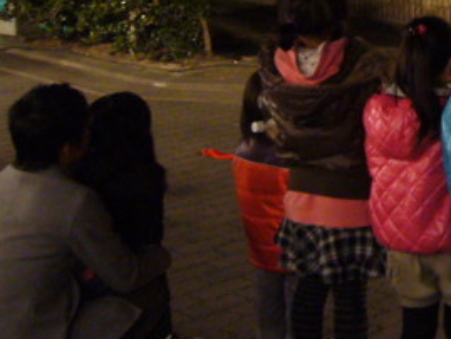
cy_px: -62
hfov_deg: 17.7
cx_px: 578
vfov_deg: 13.8
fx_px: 1356
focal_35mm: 104
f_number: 2.8
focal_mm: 5.8
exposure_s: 1/8
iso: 200
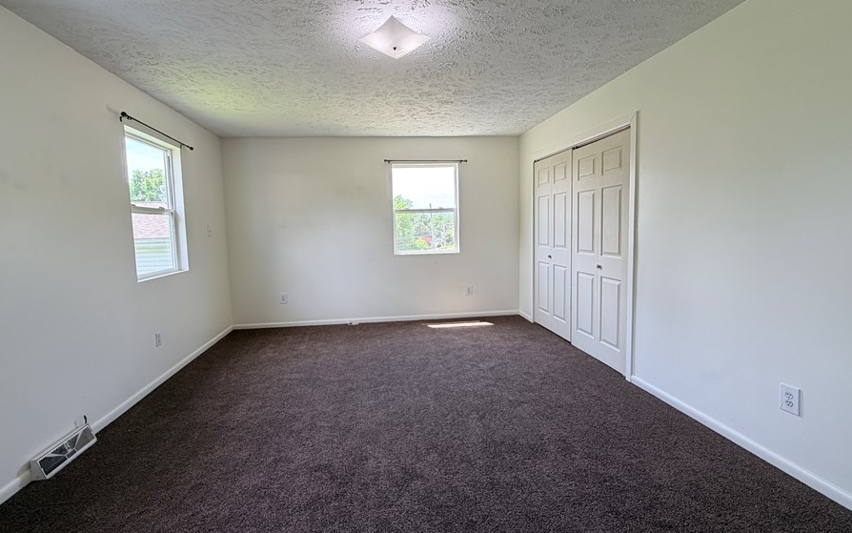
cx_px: 409
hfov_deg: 94.3
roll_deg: +1.9
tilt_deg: -4.7
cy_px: 259
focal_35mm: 17
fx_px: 395
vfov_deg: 68.0
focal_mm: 2.22
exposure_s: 1/120
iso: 80
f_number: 2.2
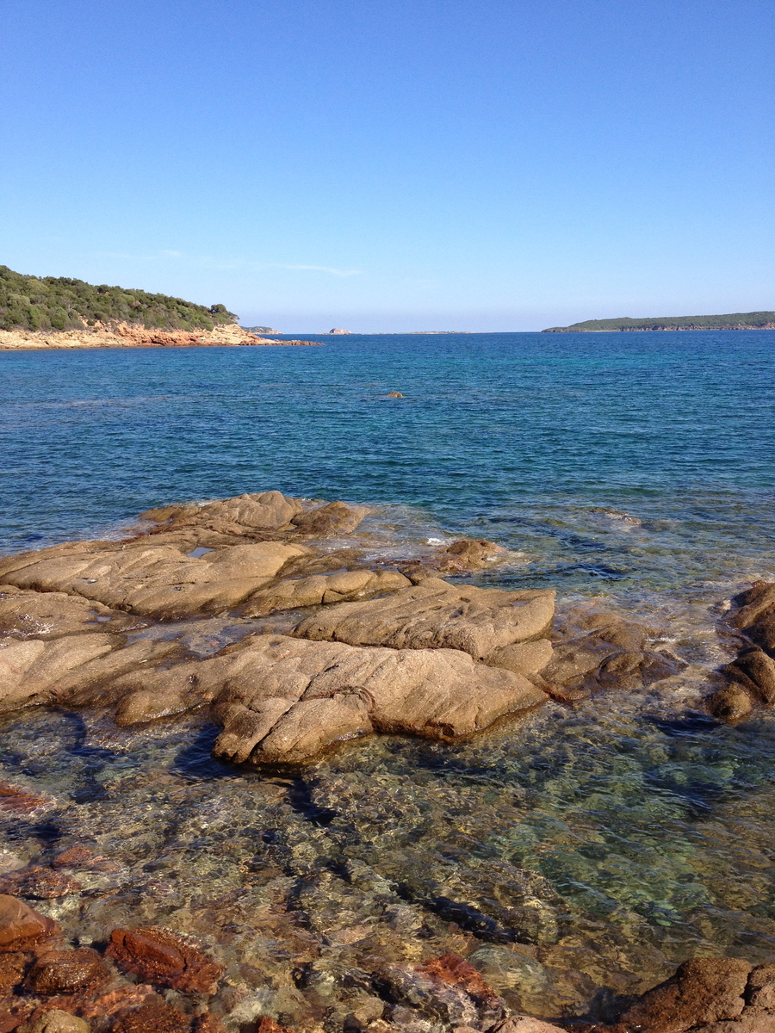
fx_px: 1045
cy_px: 516
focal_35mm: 35
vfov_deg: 52.6
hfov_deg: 40.7
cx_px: 388
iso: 64
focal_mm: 4.28
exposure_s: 1/1227
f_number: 2.4
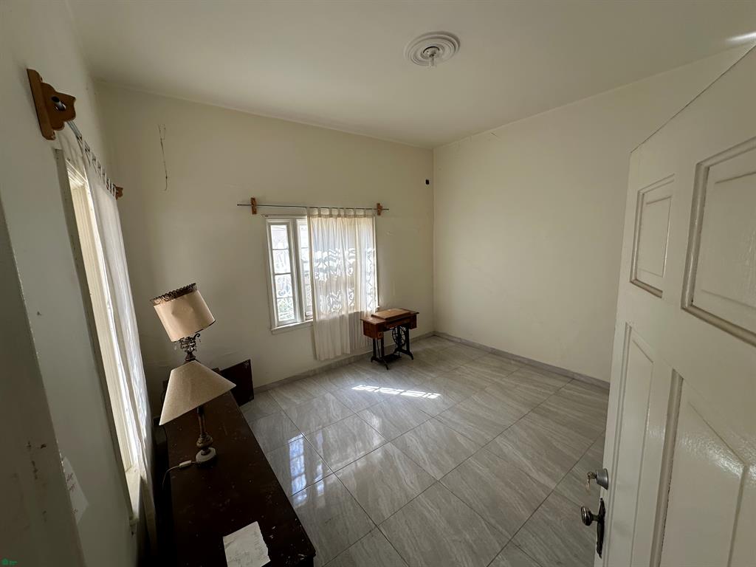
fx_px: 306
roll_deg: +1.7
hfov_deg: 102.1
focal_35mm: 14
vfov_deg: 85.7
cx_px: 378
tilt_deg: -8.3
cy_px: 284
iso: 40
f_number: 2.2
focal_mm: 2.22
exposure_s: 1/103
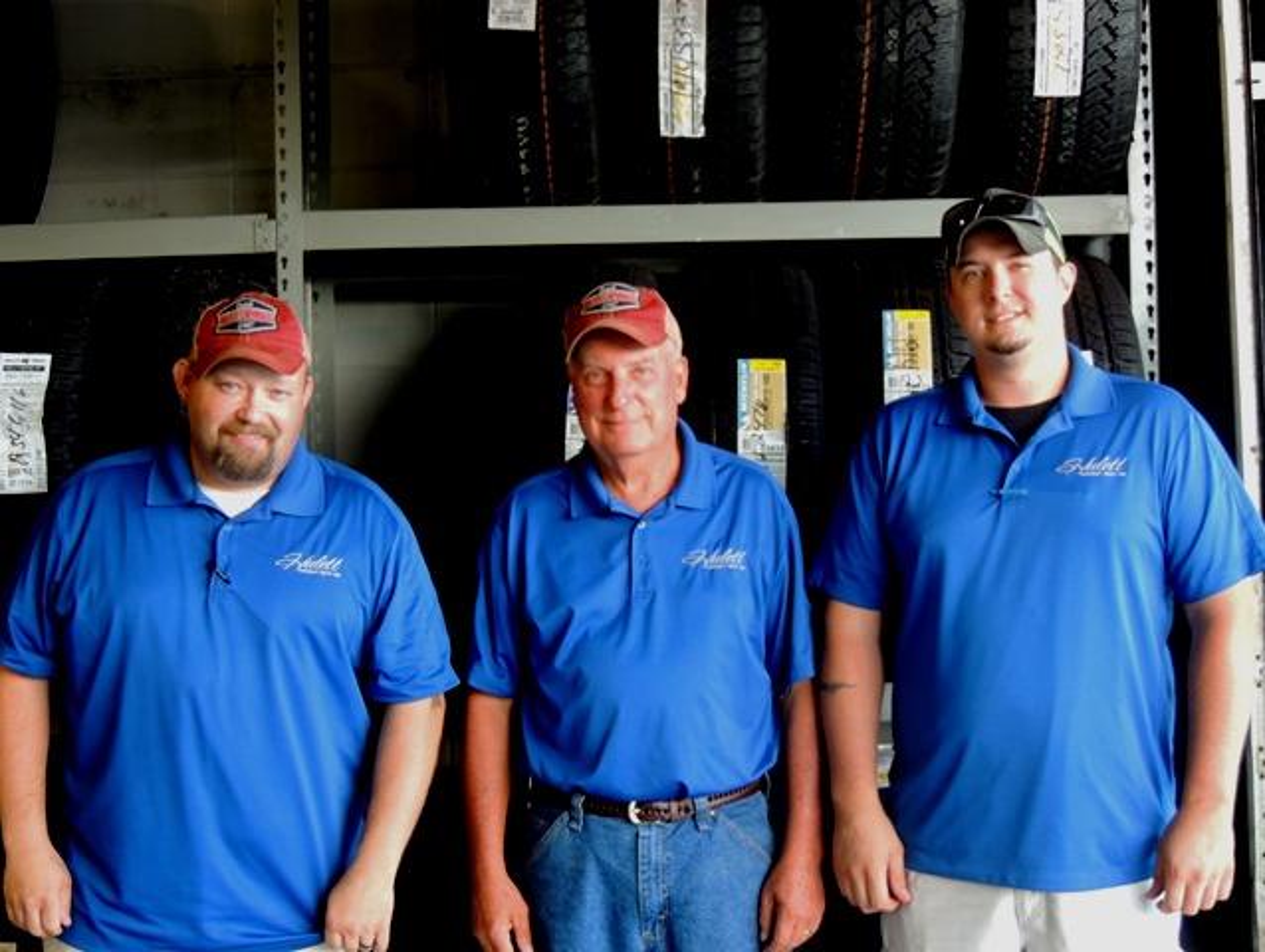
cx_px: 632
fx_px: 2012
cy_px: 476
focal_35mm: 55
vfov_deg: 26.6
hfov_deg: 34.9
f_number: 3.7
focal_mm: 9.8
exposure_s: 1/50
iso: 400
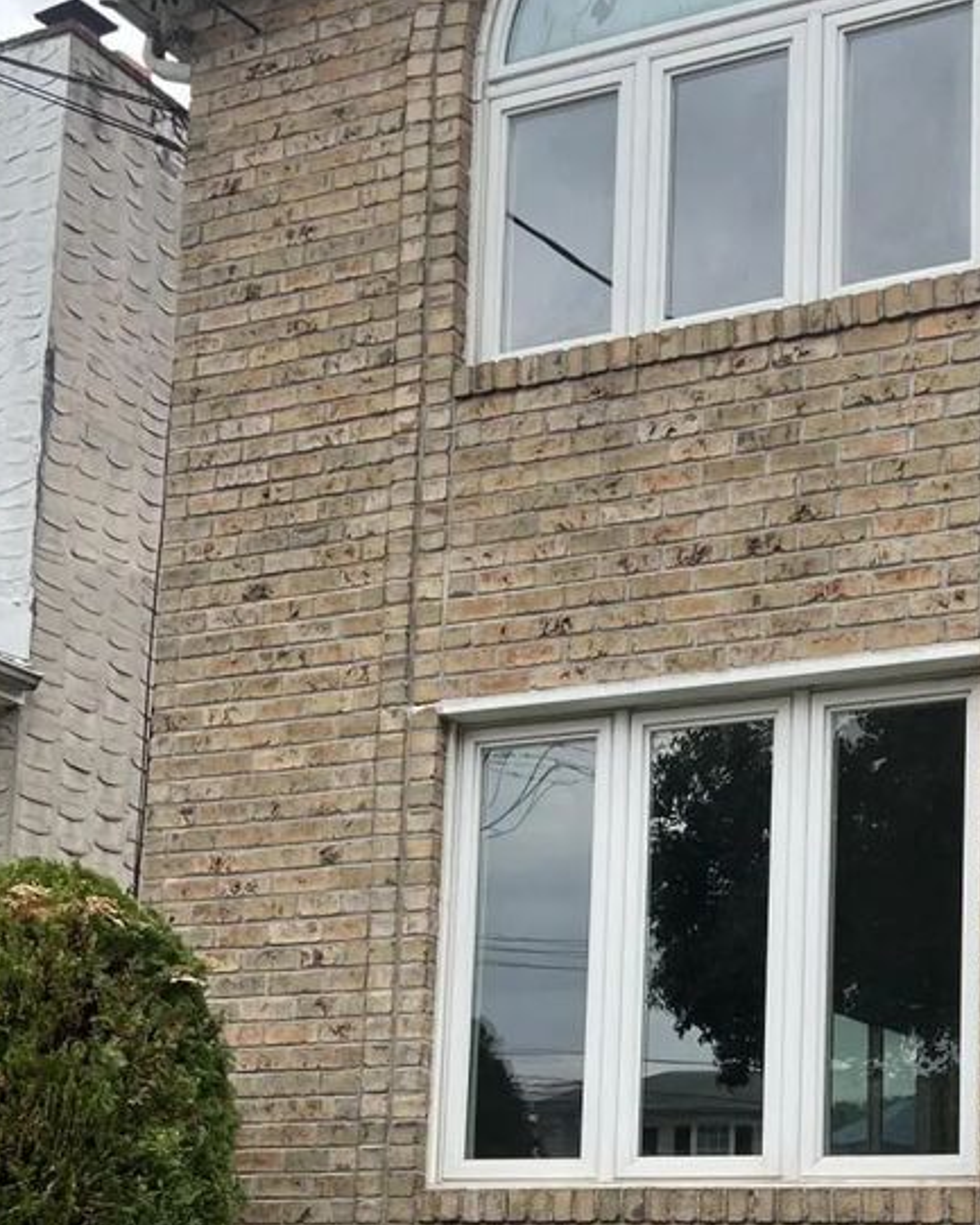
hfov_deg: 23.7
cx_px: 697
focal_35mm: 64
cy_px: 975
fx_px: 2320
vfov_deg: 28.9
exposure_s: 1/261
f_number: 1.5
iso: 50
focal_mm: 5.7
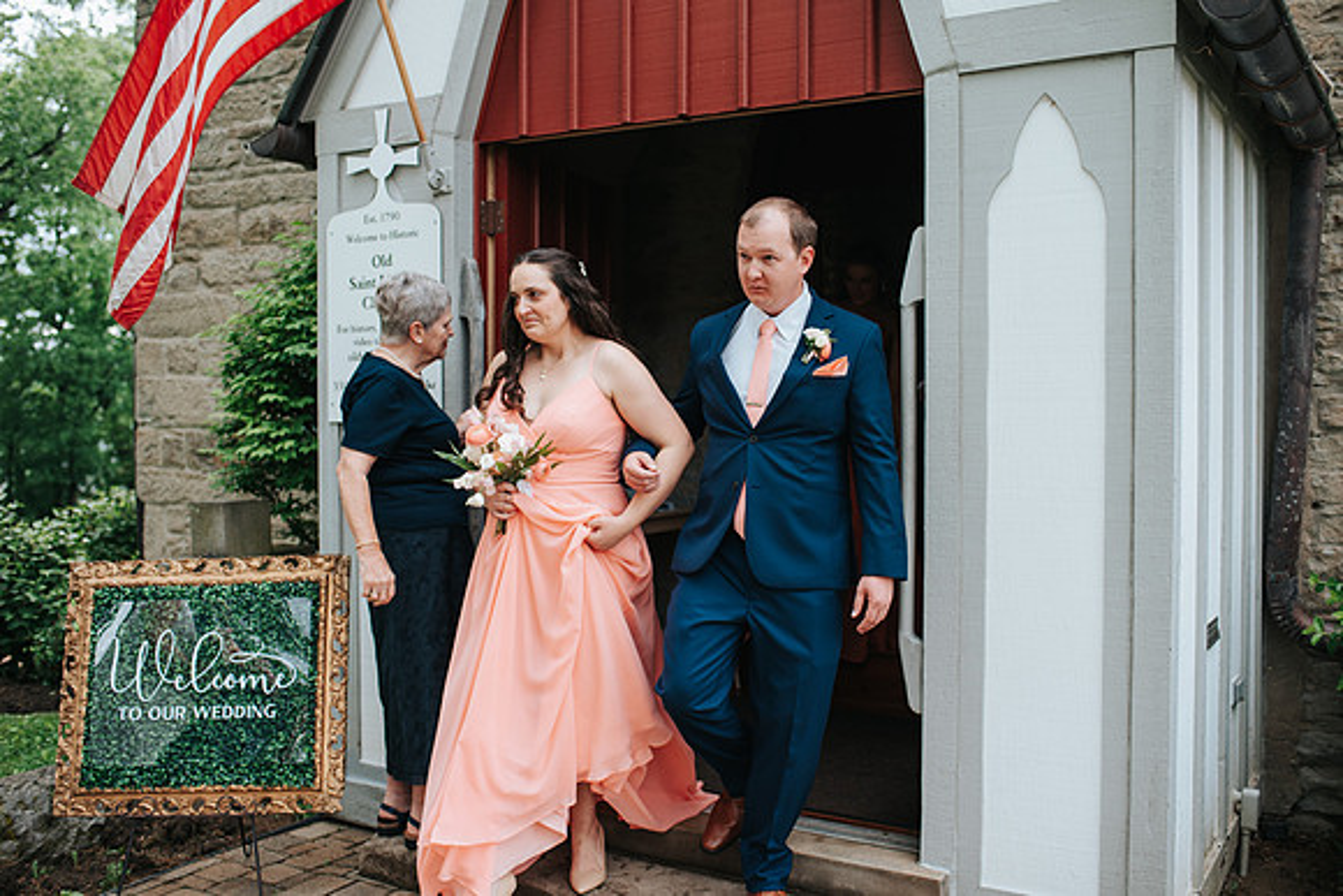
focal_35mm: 36
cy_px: 448
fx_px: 1336
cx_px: 672
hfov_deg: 53.4
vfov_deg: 37.1
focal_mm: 35
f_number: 2.8
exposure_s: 1/640
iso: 320
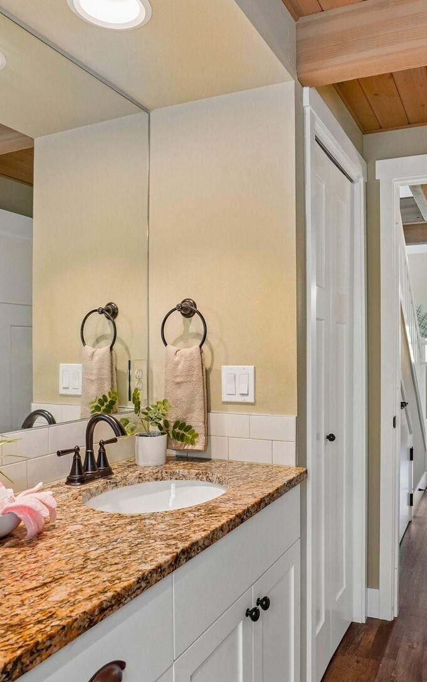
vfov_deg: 68.4
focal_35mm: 27
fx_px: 503
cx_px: 256
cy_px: 347
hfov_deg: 45.8
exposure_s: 1/60
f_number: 8
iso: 2000
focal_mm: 17
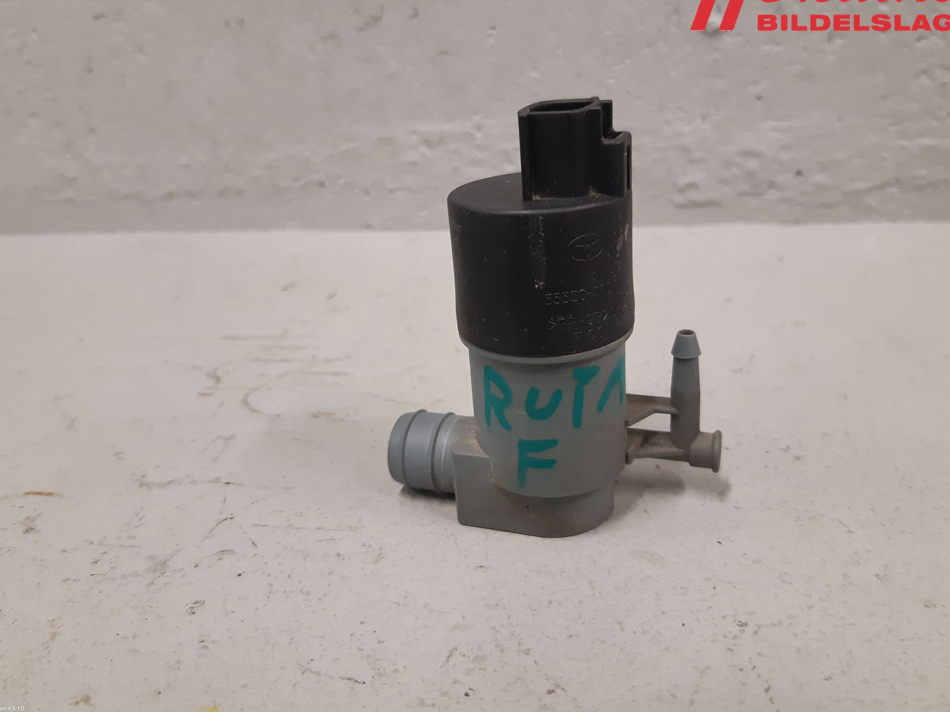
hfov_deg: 63.4
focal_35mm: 28
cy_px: 330
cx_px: 485
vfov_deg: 49.7
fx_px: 768
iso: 160
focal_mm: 3.93
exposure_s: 1/50
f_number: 1.7
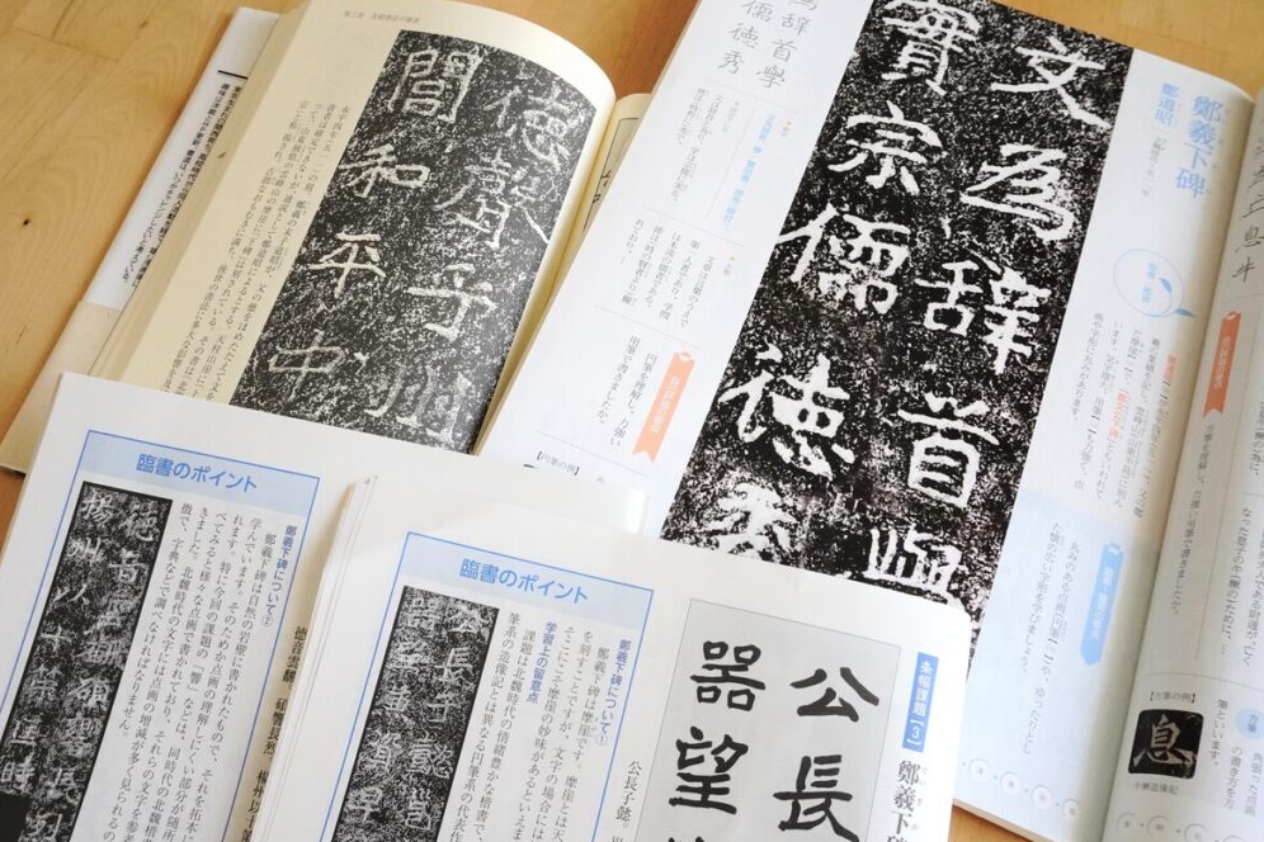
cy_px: 429
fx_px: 1299
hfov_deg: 51.9
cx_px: 622
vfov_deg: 35.9
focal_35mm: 37
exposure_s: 1/20
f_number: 11
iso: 3200
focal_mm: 24
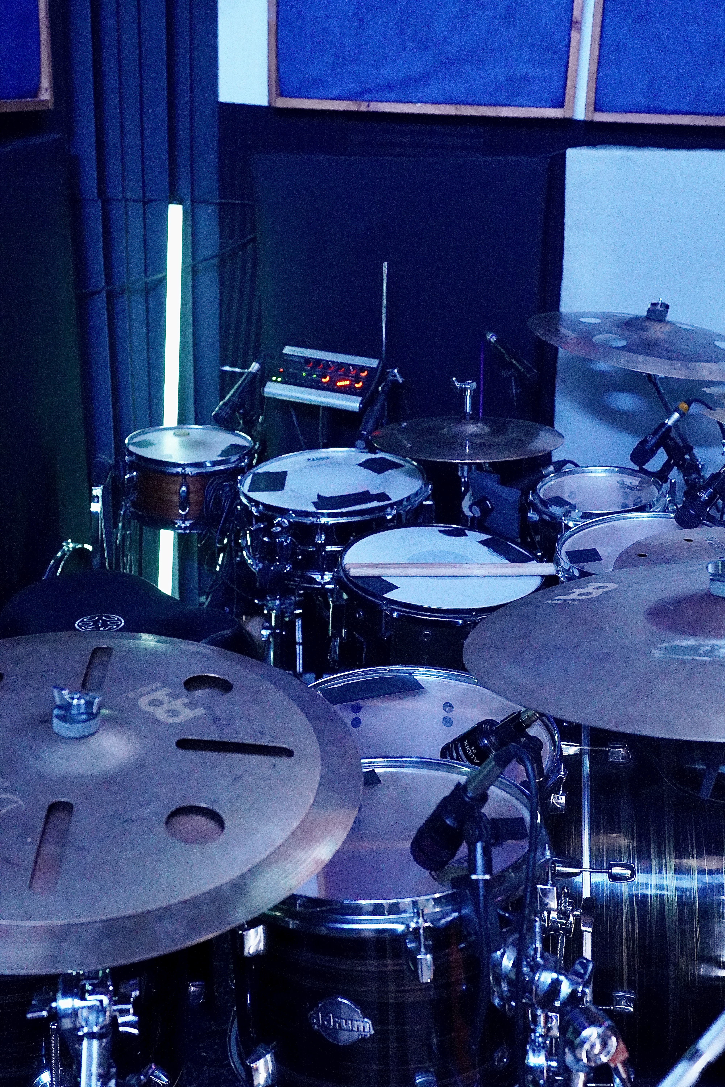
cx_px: 362
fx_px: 1269
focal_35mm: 42
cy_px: 544
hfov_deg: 31.9
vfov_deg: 46.4
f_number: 4
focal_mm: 28
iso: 6400
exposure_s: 1/60
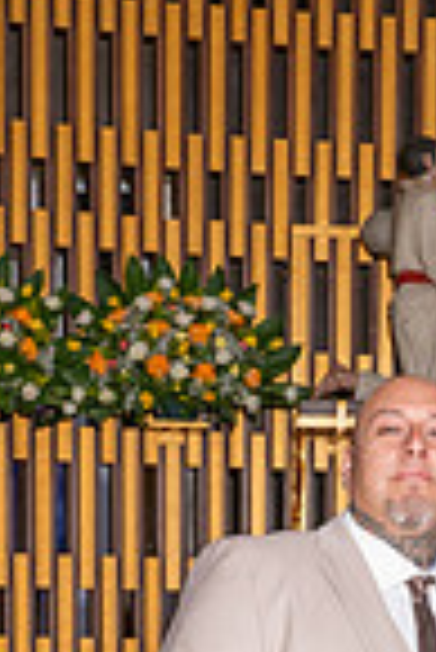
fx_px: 2446
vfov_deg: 14.4
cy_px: 908
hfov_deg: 10.1
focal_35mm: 135
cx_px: 492
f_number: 7.1
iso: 320
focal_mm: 29
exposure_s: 1/160
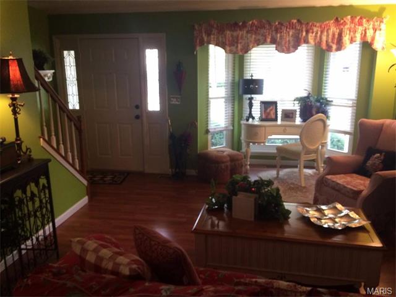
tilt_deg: -11.2
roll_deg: +2.5
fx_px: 332
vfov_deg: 48.2
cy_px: 148
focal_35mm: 29
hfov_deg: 61.7
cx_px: 198
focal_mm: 4.15
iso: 125
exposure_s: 1/30
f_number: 2.2
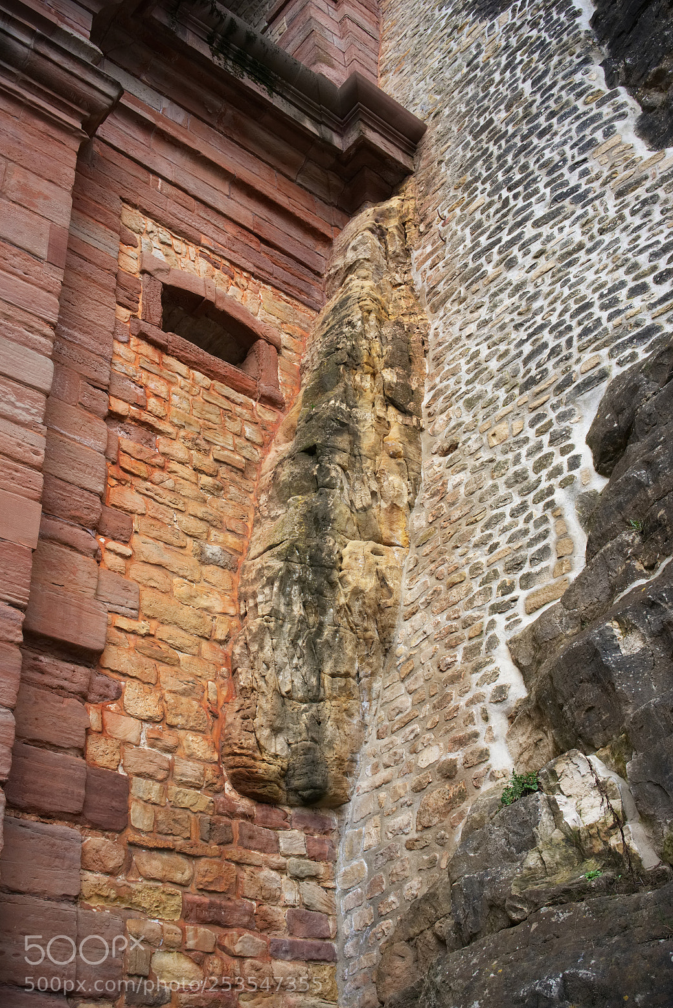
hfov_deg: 36.9
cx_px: 330
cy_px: 517
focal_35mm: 36
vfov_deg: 53.1
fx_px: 1008
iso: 160
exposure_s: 1/60
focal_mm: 35
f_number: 8
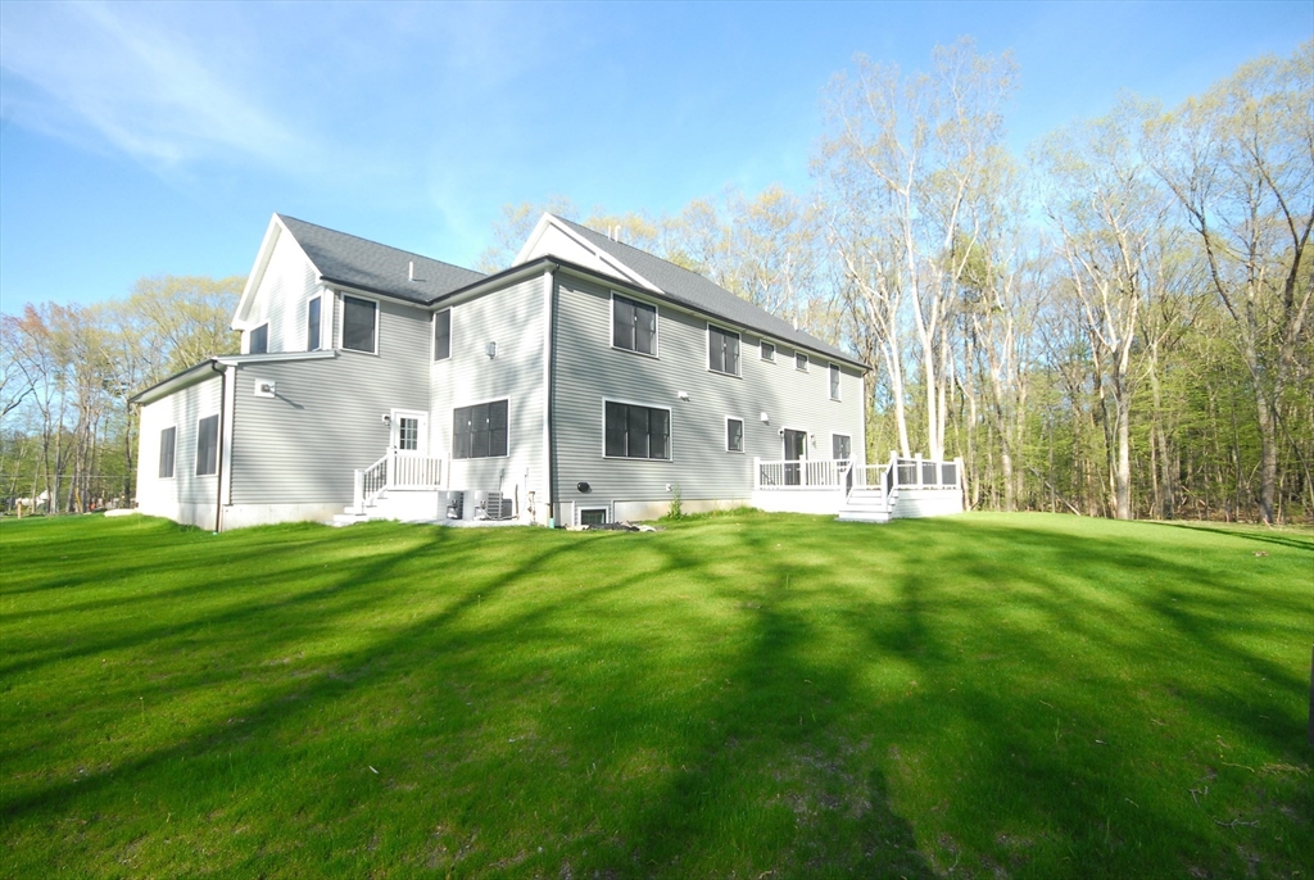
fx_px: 631
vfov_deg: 69.8
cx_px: 657
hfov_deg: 92.4
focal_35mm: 17
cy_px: 440
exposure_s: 1/160
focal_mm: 11.5
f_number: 9
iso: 400
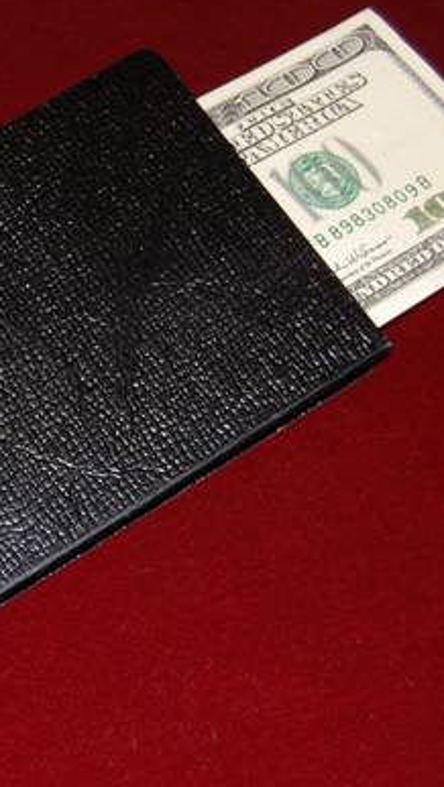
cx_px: -18
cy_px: 407
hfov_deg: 13.1
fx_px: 1900
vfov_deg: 23.4
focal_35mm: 91
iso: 400
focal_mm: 35
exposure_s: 1/60
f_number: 4.8
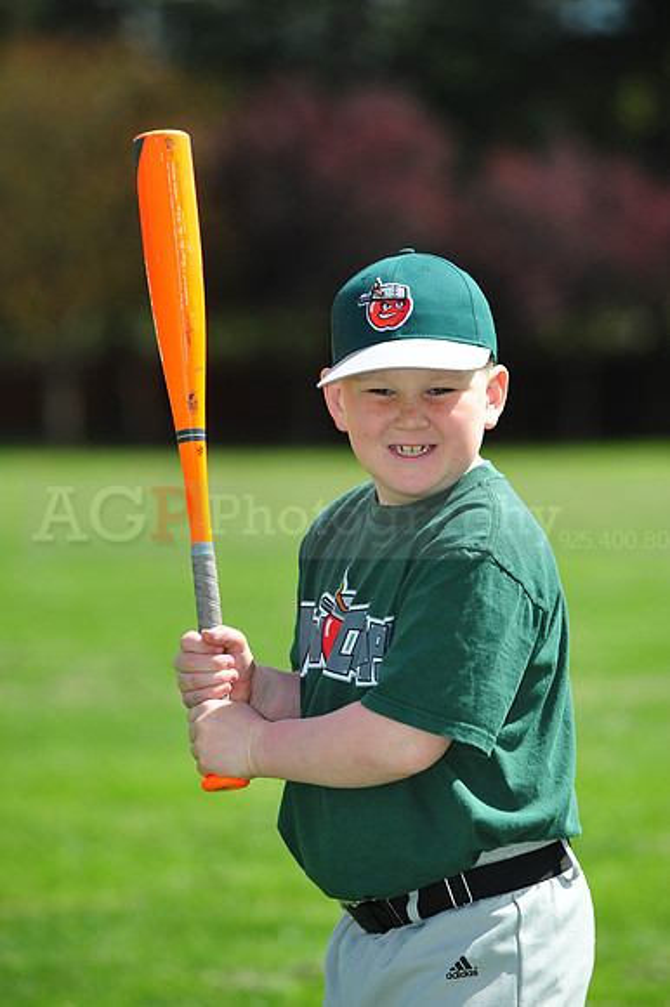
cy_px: 504
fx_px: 5590
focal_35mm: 200
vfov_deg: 10.3
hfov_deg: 6.9
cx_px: 335
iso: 400
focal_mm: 200
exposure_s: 1/2000
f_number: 5
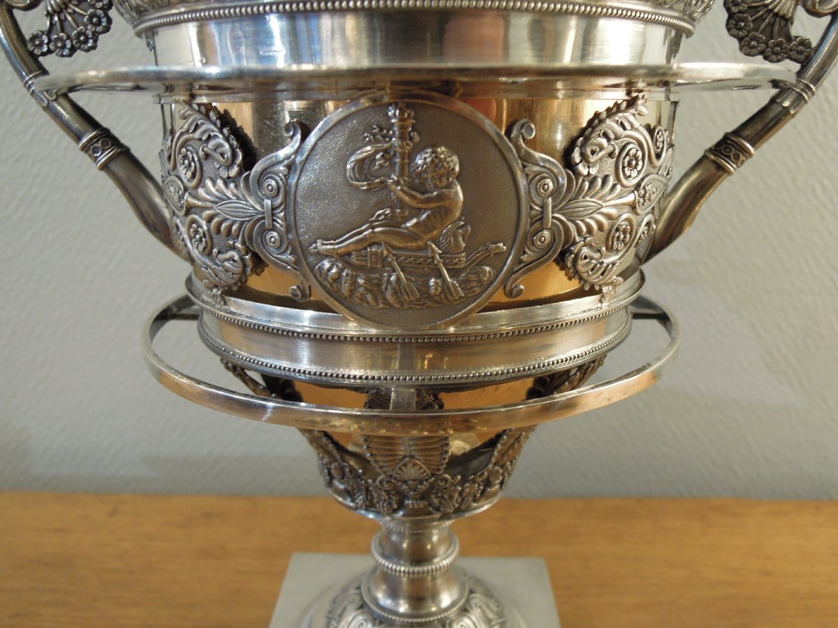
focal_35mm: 31
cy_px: 314
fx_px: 750
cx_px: 419
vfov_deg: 45.4
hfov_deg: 58.4
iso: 320
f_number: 3
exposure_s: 1/50
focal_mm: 5.5
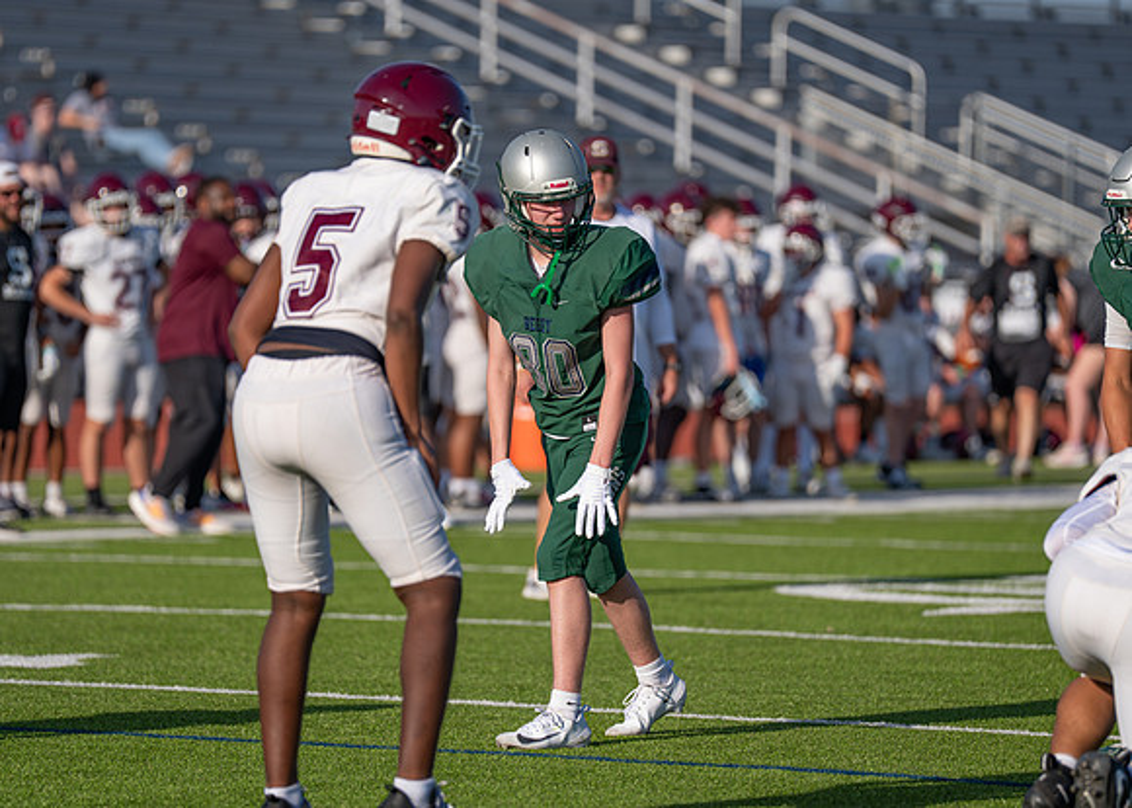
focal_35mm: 258
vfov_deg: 5.6
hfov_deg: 7.8
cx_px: 551
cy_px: 432
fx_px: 8292
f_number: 2.8
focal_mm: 200
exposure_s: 1/3200
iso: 160
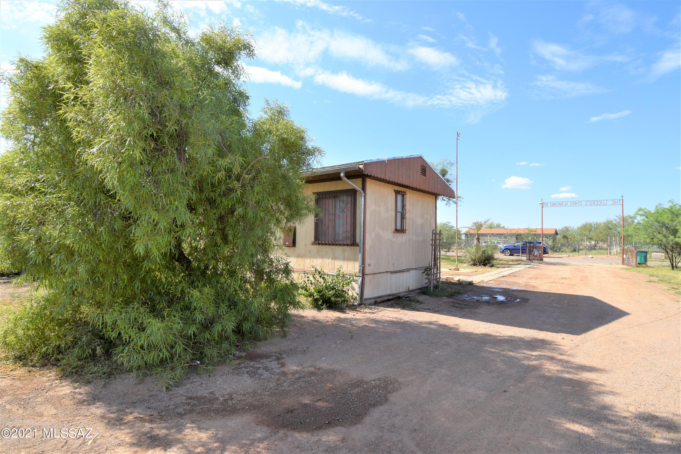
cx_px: 340
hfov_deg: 92.4
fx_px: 326
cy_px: 227
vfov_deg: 69.7
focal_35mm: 17
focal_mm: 11.5
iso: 100
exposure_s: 1/200
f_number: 9
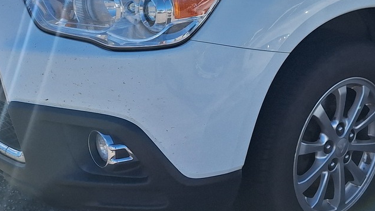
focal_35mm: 57
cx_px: 241
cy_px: -8
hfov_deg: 36.3
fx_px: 567
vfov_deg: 20.3
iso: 40
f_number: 1.8
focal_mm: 5.54
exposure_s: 1/3401
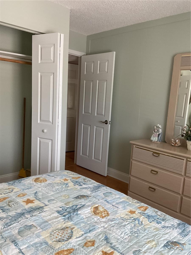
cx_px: 96
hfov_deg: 48.2
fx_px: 213
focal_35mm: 29
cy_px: 128
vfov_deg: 61.7
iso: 160
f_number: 1.8
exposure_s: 1/60
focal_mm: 3
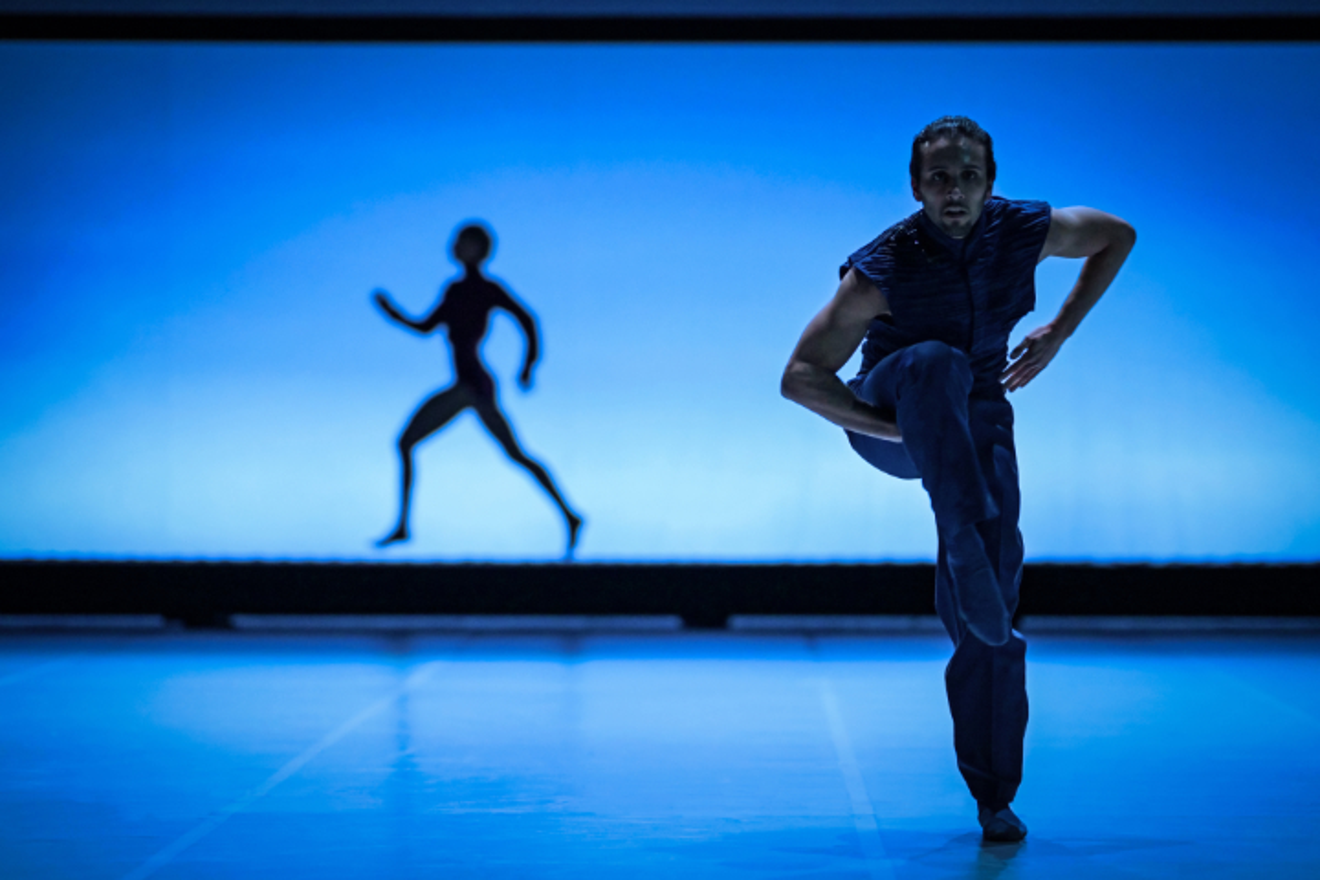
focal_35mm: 85
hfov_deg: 23.9
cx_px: 660
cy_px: 440
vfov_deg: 16.1
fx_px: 3116
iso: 2500
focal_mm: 85
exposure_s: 1/200
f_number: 1.2
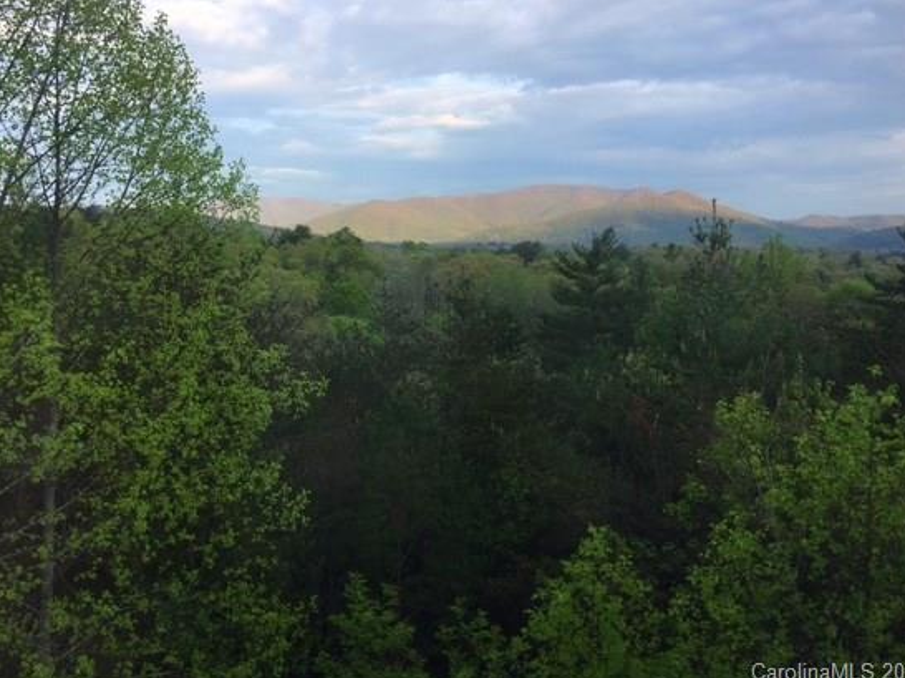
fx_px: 889
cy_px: 290
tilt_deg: -1.2
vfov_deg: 41.7
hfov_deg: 53.9
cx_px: 411
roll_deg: -1.2
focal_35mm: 34
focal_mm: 4.15
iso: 25
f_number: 2.2
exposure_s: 1/458
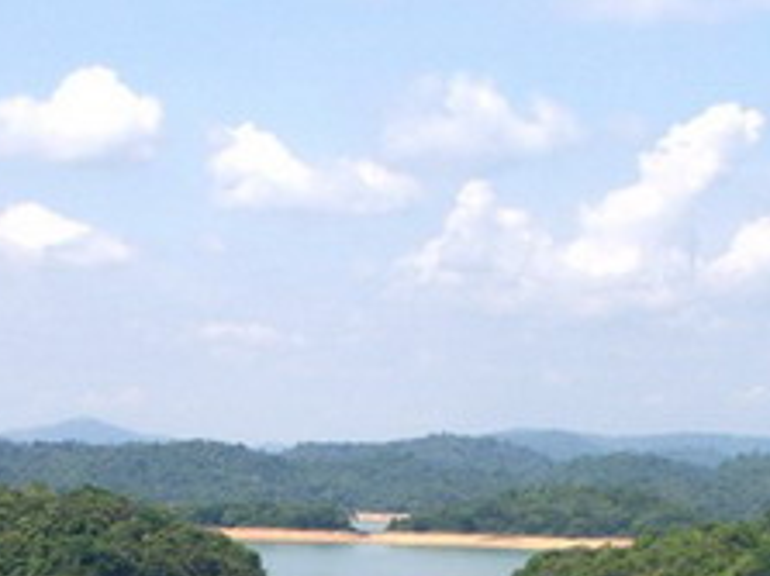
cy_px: 728
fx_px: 2868
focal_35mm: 129
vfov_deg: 11.2
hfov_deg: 15.2
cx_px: 110
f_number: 5
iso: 64
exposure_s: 1/400
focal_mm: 7.54
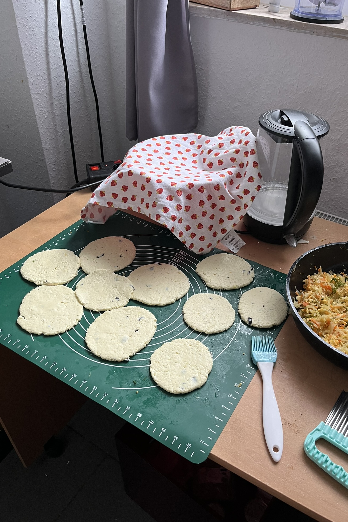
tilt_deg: -41.6
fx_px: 406
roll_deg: -3.1
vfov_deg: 65.5
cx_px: 196
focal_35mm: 28
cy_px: 257
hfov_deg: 46.3
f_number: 1.6
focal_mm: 5.1
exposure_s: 1/63
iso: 125
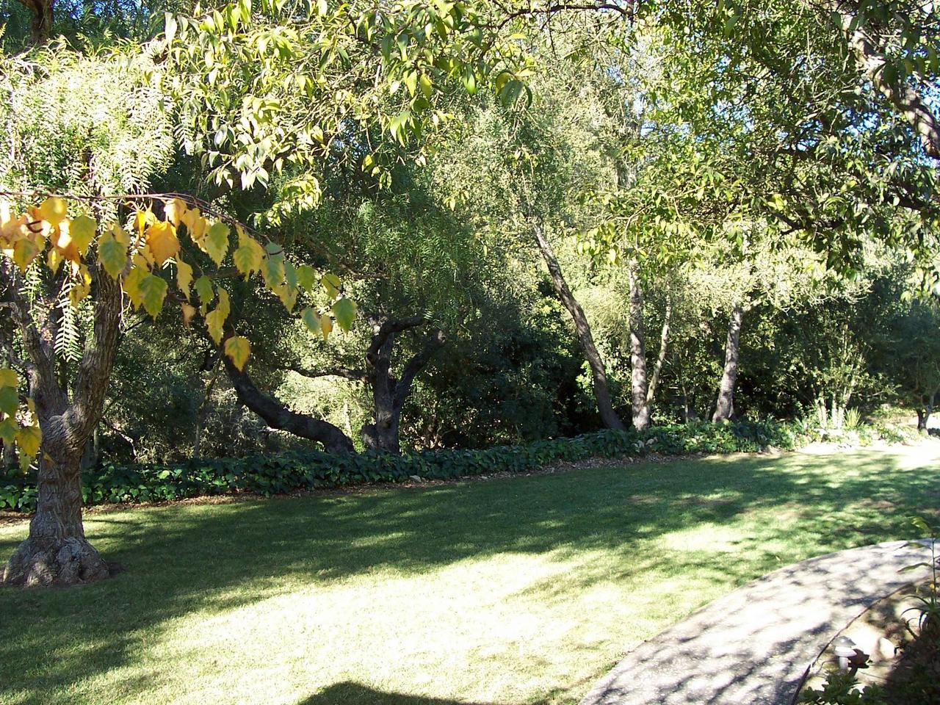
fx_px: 1005
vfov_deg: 38.7
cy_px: 352
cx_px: 470
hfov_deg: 50.1
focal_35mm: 37
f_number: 2.8
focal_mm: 5.6
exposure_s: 1/180
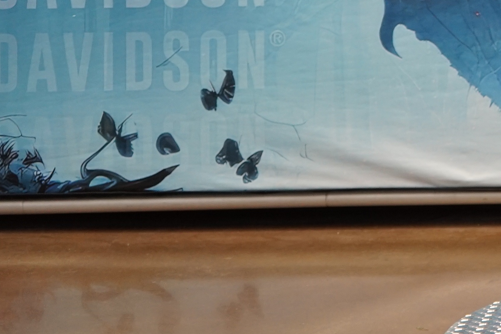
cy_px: -69
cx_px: 812
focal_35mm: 118
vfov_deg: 11.4
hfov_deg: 15.6
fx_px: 1642
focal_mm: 33
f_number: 4
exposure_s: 1/160
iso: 1000
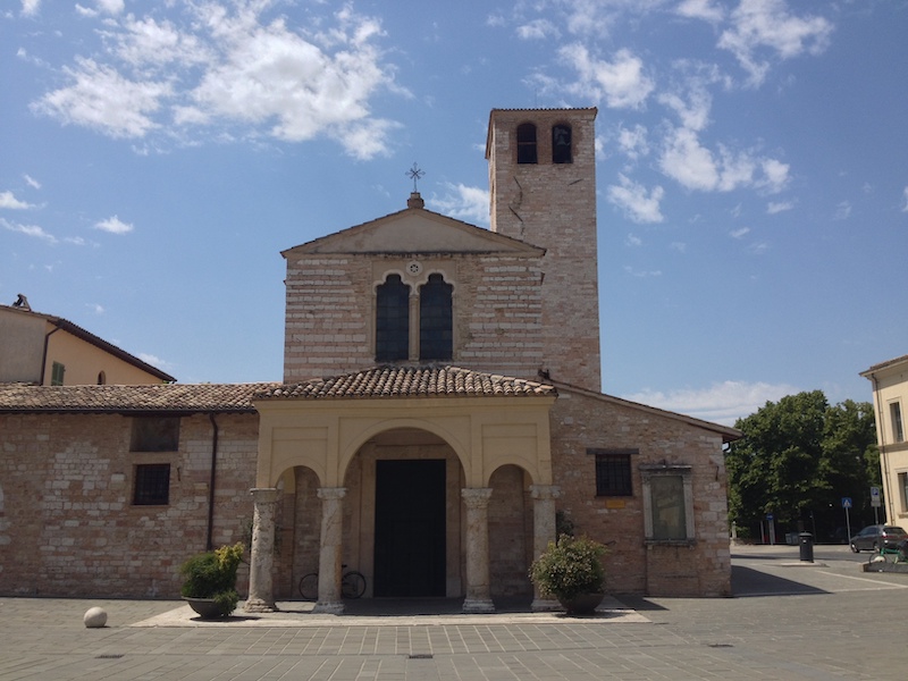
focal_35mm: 35
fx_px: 918
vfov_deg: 40.7
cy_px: 340
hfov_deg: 52.6
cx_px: 454
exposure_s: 1/1842
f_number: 2.4
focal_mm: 4.28
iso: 50
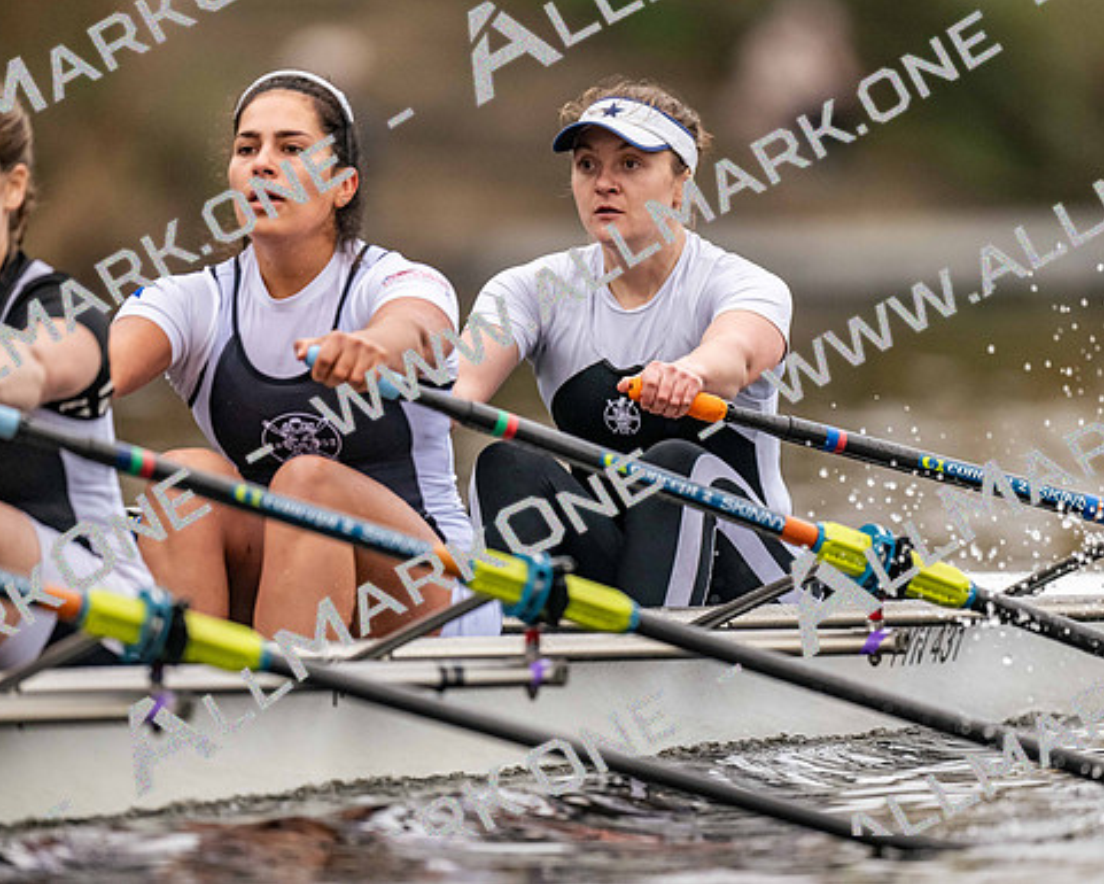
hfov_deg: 2.8
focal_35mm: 679
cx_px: 594
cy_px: 442
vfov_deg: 2.3
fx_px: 22190
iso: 3600
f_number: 4
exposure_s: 1/2500
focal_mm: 600
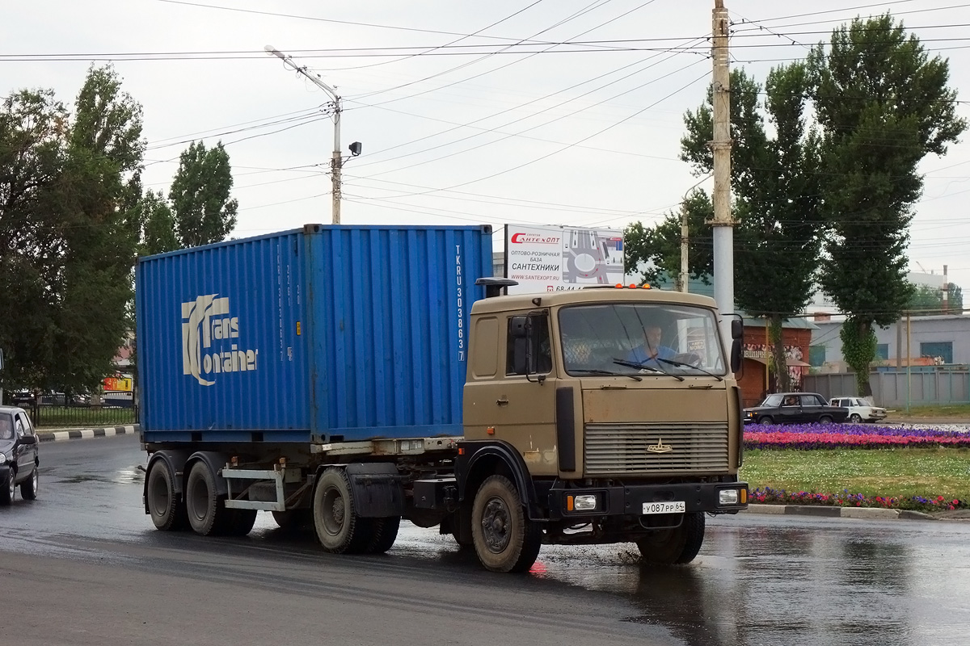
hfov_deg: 27.7
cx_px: 485
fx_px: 1967
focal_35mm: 73
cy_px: 323
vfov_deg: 18.7
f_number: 4
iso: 200
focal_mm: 27.22
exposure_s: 1/500
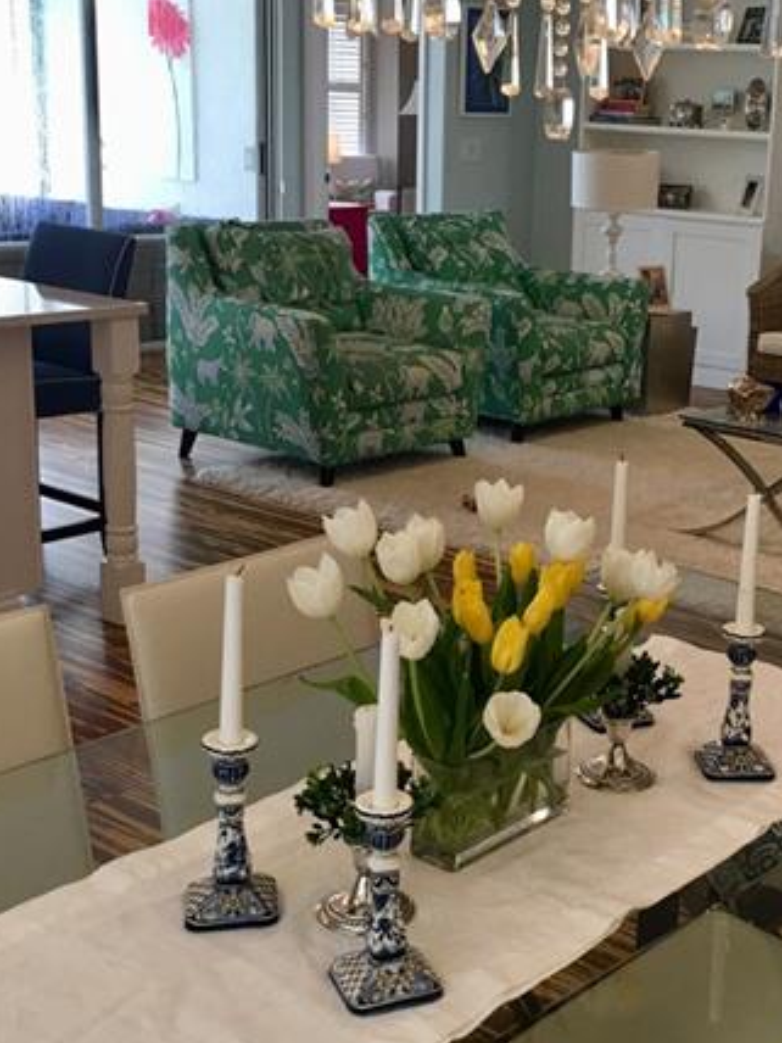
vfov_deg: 36.8
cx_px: 570
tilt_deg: -13.7
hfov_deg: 27.7
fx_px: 1566
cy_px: 543
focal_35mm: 52
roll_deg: -2.4
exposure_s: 1/30
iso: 25
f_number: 2.2
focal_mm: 4.15
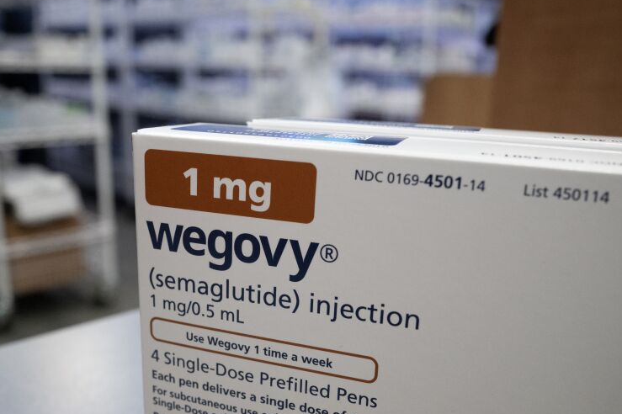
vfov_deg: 35.7
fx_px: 639
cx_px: 303
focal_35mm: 37
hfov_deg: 51.9
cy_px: 261
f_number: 6.3
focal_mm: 28
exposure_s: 1/125
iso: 6400
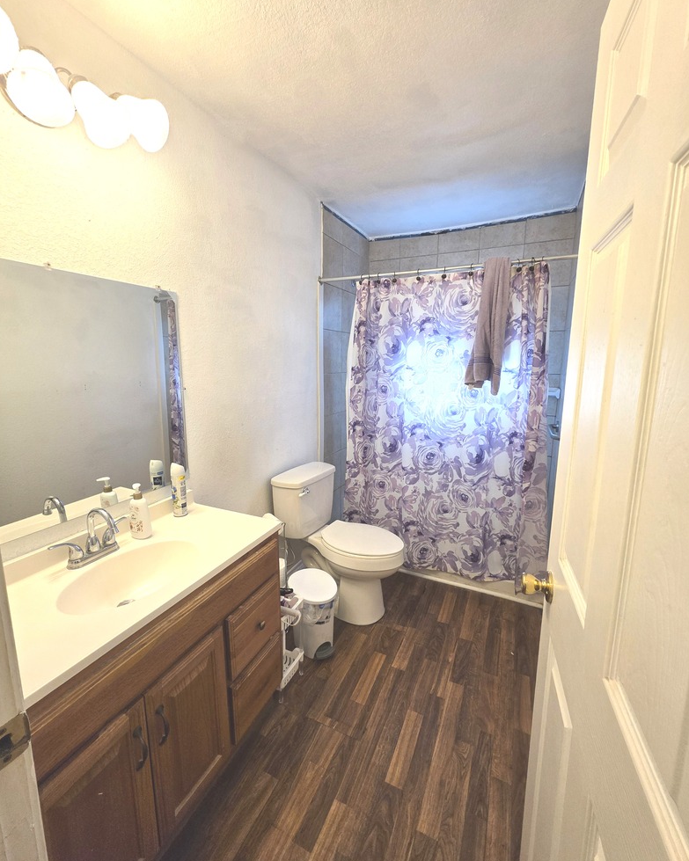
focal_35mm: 14
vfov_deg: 100.7
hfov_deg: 88.0
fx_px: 357
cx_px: 335
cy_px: 427
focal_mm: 2.2
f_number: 1.9
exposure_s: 1/120
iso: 64
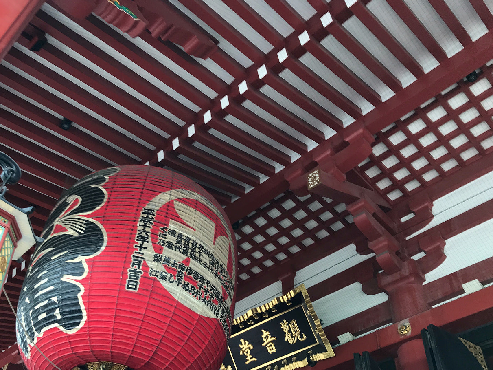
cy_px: 238
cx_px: 195
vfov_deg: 38.3
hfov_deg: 49.8
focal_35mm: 37
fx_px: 527
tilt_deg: +44.1
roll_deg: -6.6
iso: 25
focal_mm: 3.99
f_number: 1.8
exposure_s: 1/50
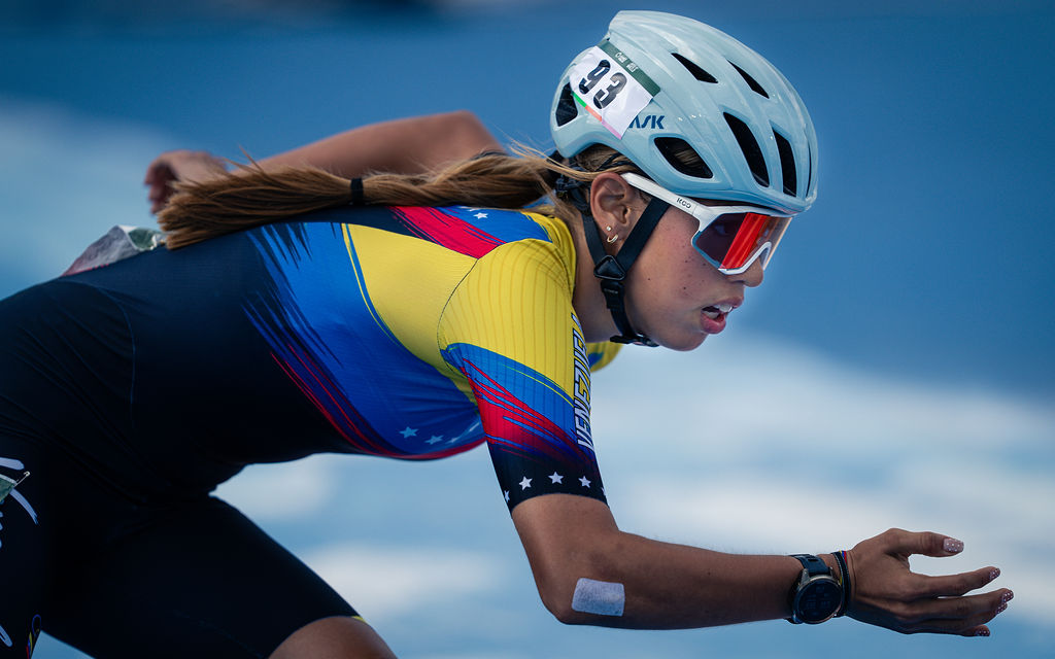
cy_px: 343
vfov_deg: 4.1
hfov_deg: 6.6
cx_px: 506
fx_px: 9153
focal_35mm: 318
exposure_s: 1/2000
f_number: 2.8
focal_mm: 300
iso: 125
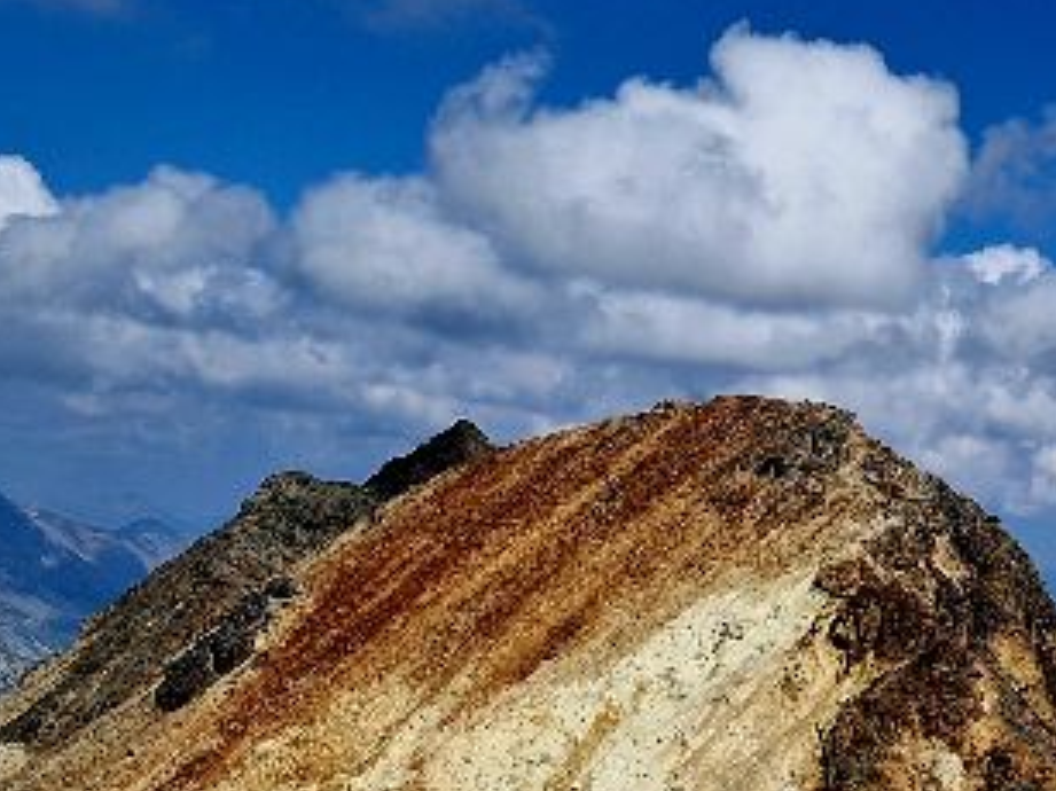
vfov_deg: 18.9
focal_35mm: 75
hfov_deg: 25.5
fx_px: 2287
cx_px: 877
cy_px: 860
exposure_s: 1/5000
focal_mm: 5.4
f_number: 1.8
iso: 50
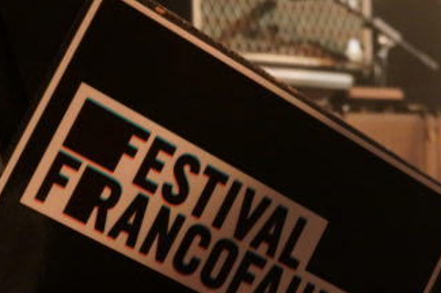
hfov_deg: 25.9
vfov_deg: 17.0
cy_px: 302
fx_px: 955
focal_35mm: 78
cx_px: 299
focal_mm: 22
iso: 3200
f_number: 4
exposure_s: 1/15
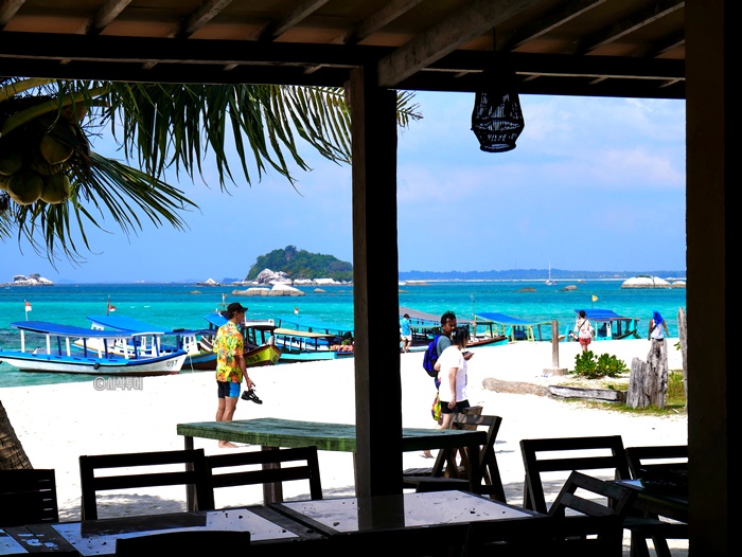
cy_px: 278
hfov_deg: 23.3
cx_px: 371
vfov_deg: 17.6
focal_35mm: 84
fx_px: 1802
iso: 200
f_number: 10
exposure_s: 1/500
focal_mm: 42
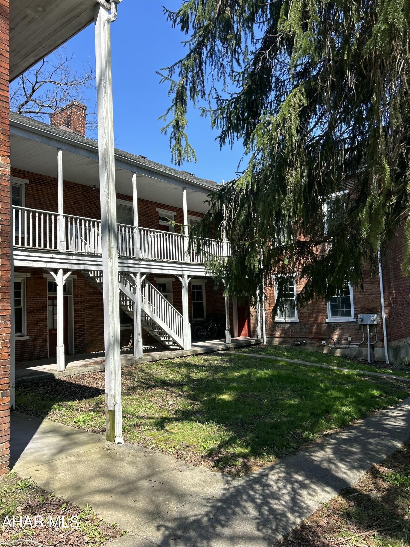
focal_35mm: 26
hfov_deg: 53.1
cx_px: 205
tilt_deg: +4.8
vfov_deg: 67.3
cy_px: 274
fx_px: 411
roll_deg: +1.6
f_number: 1.5
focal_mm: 5.7
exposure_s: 1/2008
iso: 50
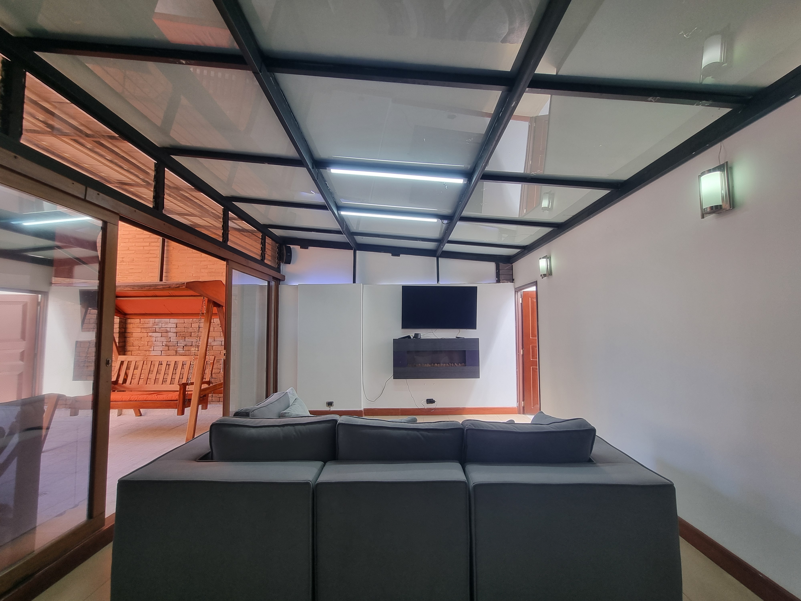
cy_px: 300
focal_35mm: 13
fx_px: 301
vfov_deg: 89.9
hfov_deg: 106.2
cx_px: 400
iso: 64
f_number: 2.2
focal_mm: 2.2
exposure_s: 1/60
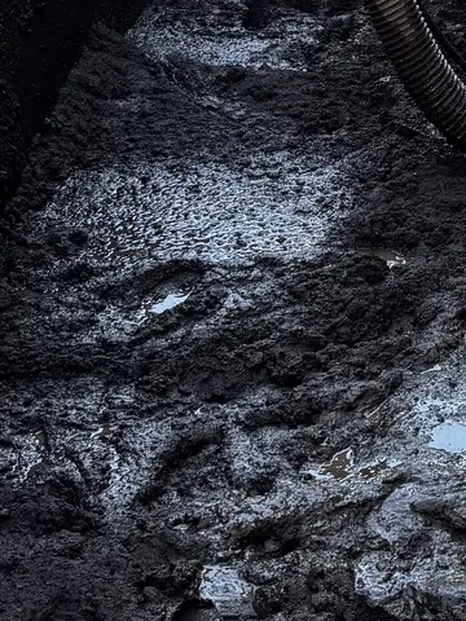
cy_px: -215
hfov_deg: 15.6
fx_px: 1615
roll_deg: -1.3
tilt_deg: -8.3
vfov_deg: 19.8
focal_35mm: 90
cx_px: 599
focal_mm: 6.76
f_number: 1.78
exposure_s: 1/853
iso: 80
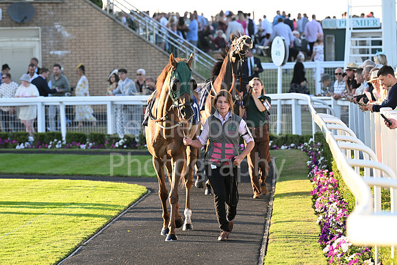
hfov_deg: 10.3
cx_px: 198
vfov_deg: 6.9
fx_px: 2206
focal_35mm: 200
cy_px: 132
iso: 1000
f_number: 5.6
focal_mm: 200
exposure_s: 1/640
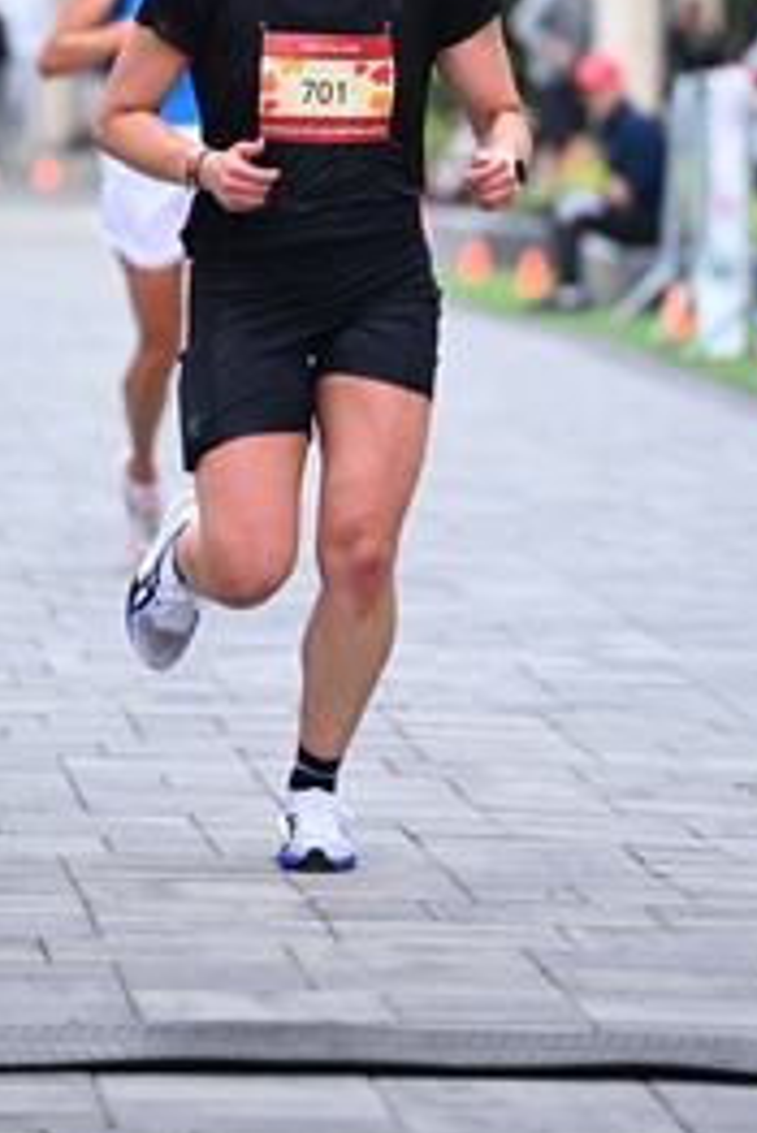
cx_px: 296
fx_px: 8599
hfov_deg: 5.0
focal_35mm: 273
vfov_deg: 7.5
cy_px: 35
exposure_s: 1/1600
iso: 1000
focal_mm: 130
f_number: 2.8
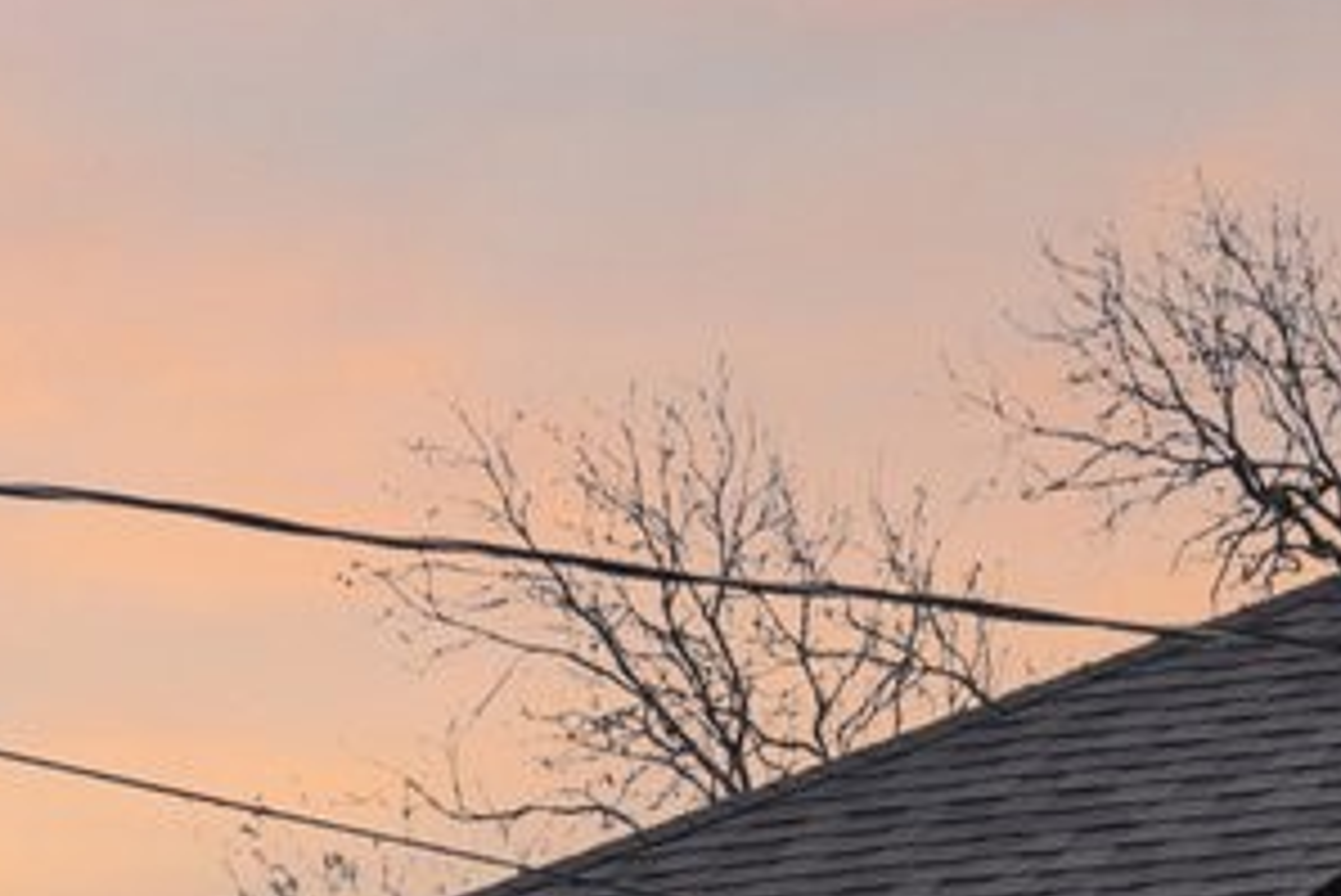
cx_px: 986
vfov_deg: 6.5
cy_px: 1812
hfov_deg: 10.0
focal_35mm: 206
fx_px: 7677
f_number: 8
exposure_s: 1/320
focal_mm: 30
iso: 100
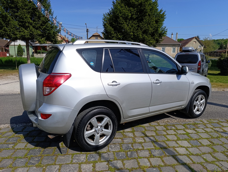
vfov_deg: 59.0
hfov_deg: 73.8
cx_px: 114
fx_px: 152
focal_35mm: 23
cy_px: 86
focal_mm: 6.14
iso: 50
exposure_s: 1/1387
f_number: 1.6
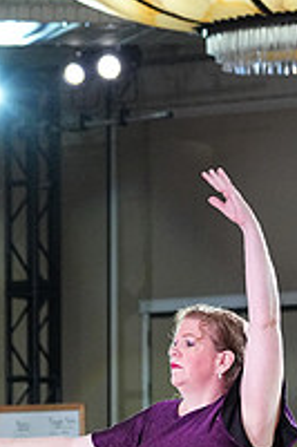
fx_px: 3892
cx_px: -1
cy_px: 641
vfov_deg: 6.5
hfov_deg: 4.4
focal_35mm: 314
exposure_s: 1/400
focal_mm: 108
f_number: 5
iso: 6400
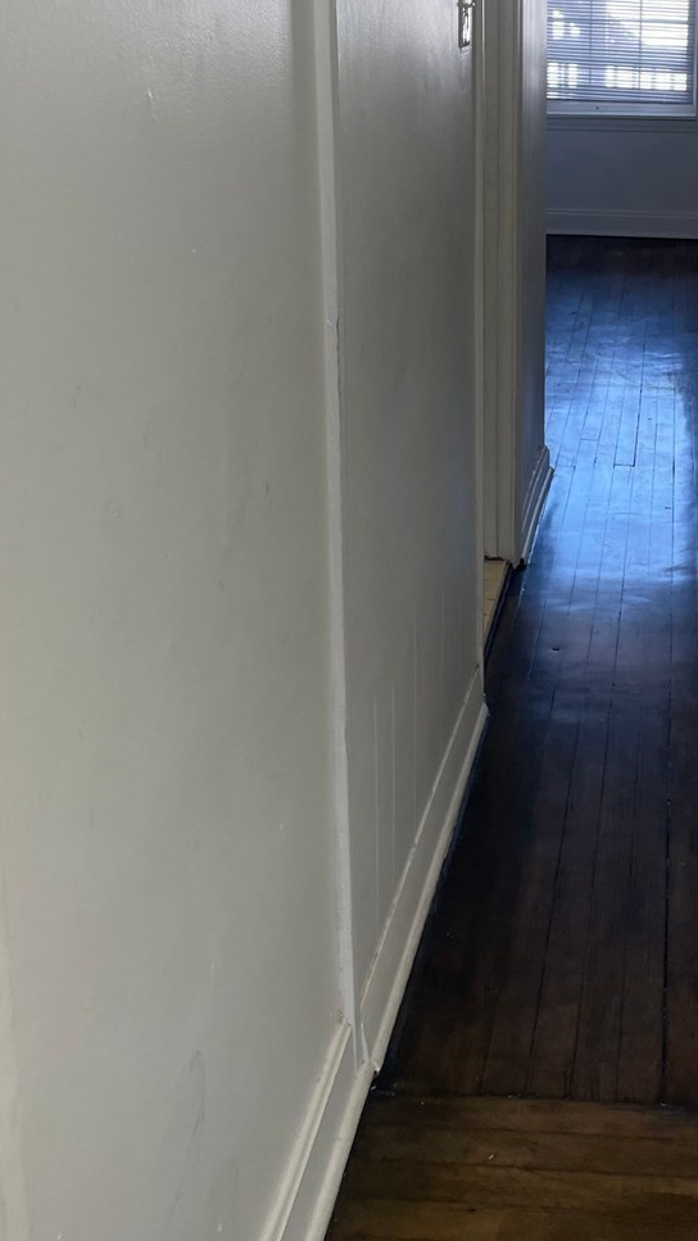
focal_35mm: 45
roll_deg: +0.2
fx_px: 1481
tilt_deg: -10.9
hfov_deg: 25.8
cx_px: 600
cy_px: 270
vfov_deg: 43.6
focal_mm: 4.2
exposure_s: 1/120
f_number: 1.6
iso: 40
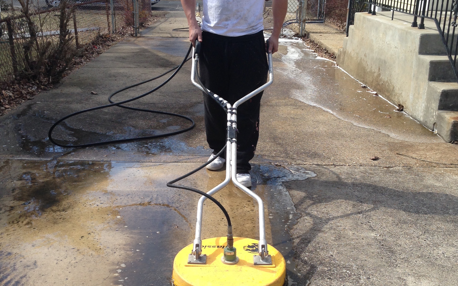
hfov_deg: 42.6
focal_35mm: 47
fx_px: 587
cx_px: 228
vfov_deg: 27.4
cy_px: 170
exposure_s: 1/602
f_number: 2.4
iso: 50
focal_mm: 4.12
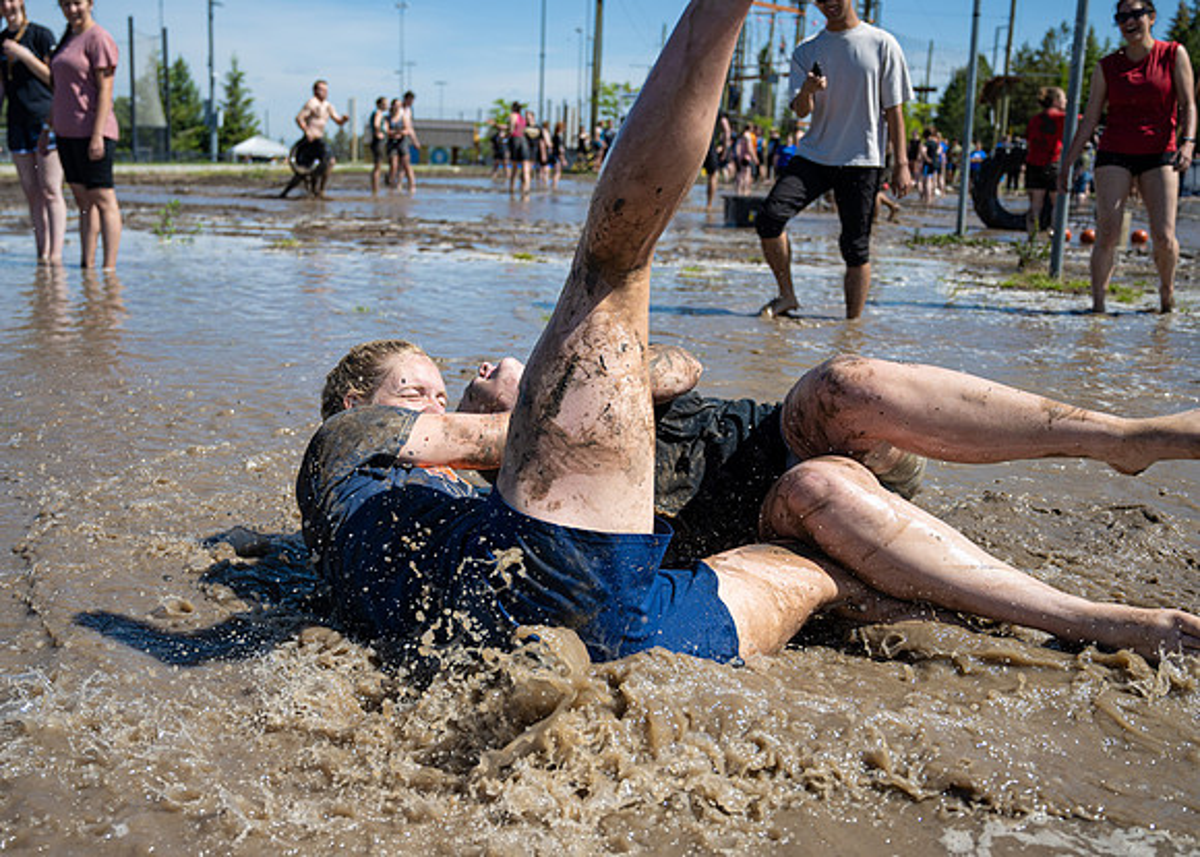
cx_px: 547
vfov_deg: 36.3
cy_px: 435
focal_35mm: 38
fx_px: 1306
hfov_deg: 49.3
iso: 100
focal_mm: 36
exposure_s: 1/1250
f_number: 4
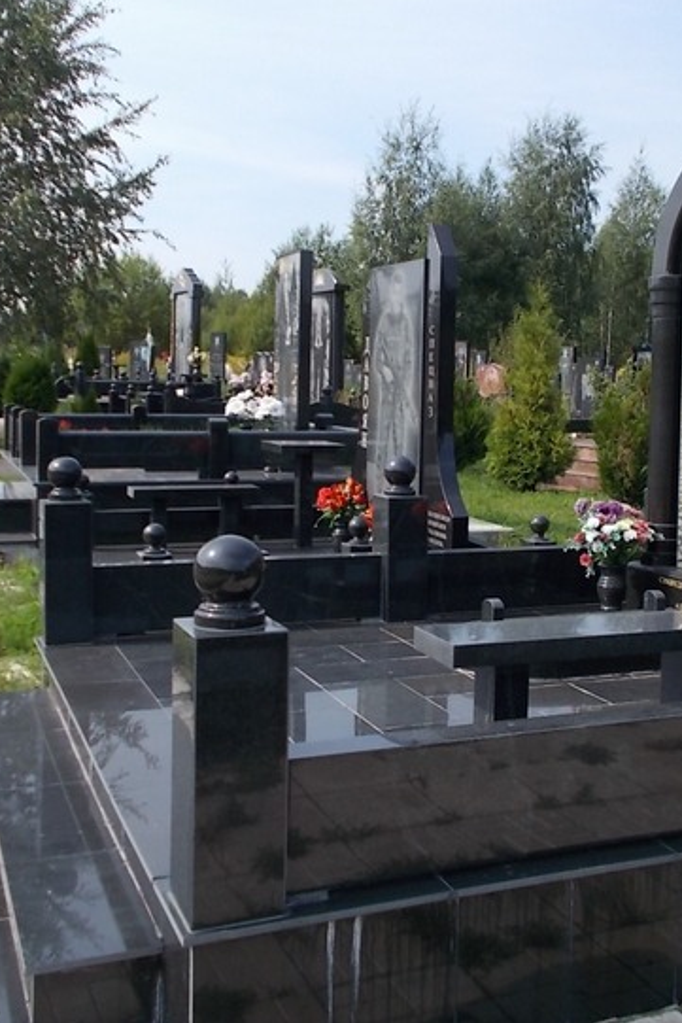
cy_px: 459
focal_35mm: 40
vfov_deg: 48.4
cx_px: 423
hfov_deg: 33.3
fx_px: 1136
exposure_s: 1/100
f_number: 8
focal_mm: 4.6
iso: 80
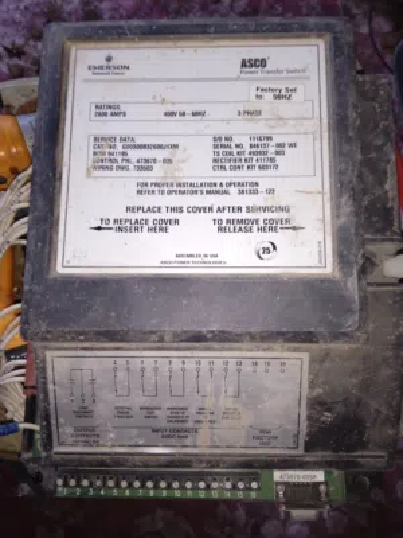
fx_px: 435
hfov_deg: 49.7
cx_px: 202
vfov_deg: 63.4
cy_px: 269
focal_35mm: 28
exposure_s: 1/25
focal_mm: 3.43
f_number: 2.2
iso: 418
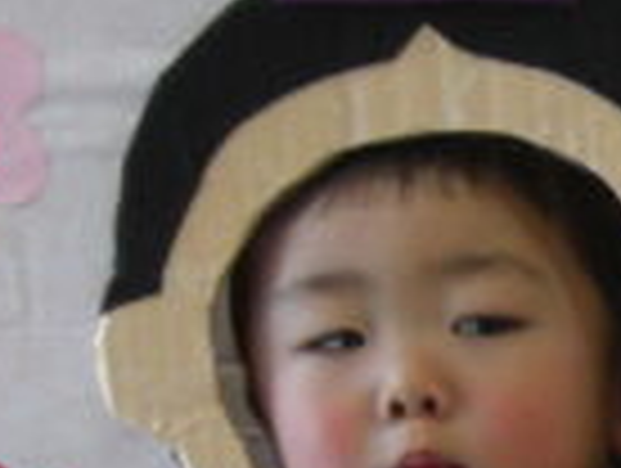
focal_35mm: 165
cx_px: 1215
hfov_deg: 11.0
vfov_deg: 8.8
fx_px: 2965
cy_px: 675
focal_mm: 7.9
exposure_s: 1/80
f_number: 2.8
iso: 200
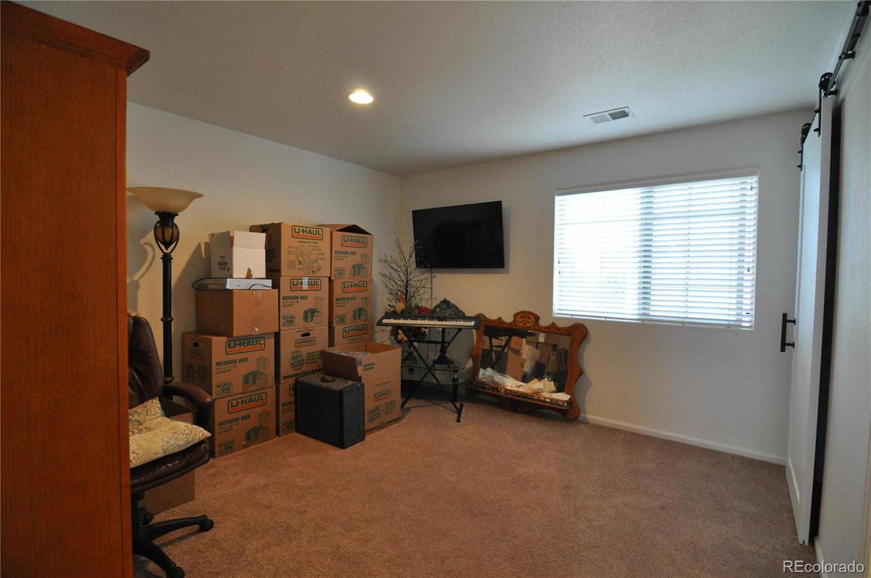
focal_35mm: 16
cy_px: 289
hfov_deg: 95.1
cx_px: 436
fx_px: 399
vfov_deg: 71.9
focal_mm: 11
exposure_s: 1/60
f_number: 4
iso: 800
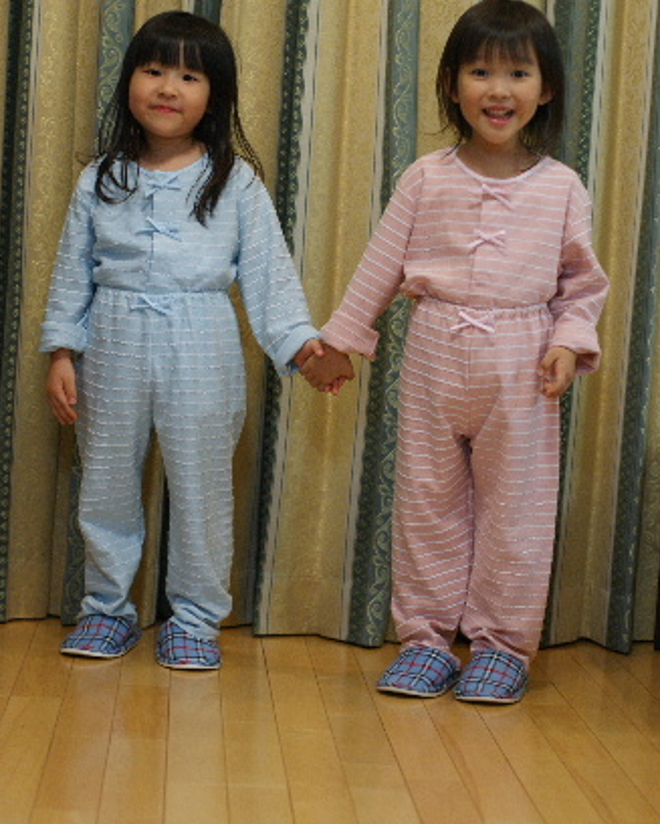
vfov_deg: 22.2
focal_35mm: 86
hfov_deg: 17.9
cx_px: 327
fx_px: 2097
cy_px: 403
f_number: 2
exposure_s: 1/60
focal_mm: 50
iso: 400
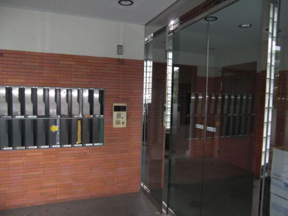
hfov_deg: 63.4
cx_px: 144
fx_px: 233
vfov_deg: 49.7
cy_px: 108
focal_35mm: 28
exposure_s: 1/30
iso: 200
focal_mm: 4.9
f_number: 2.6
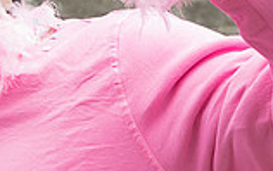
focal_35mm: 211
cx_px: -156
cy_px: -37
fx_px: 1571
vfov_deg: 6.2
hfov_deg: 9.6
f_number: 5.6
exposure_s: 1/200
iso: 1600
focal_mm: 48
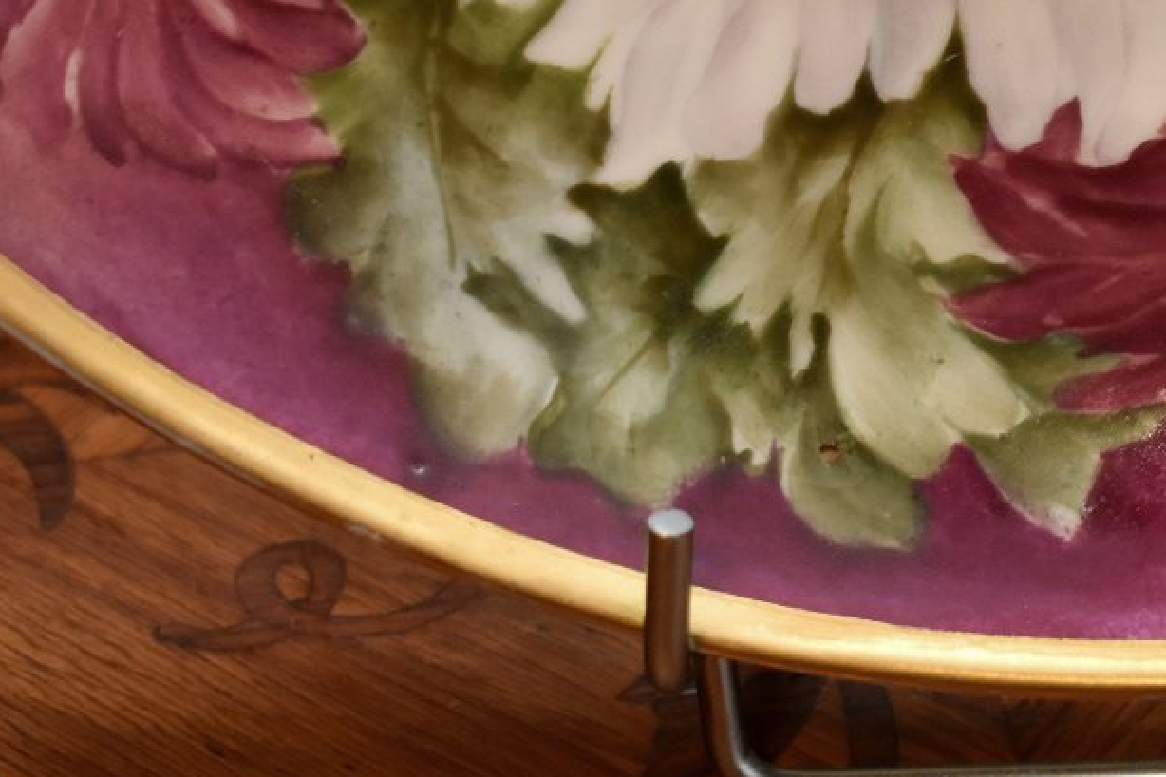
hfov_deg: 15.4
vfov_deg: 10.4
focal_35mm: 132
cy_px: 258
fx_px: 4273
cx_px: 1060
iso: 1600
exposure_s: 1/60
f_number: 5
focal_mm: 45
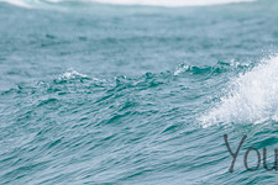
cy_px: 101
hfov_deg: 1.3
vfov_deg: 0.9
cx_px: 432
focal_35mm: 1583
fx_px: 12223
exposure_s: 1/2000
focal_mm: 500
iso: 160
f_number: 5.6
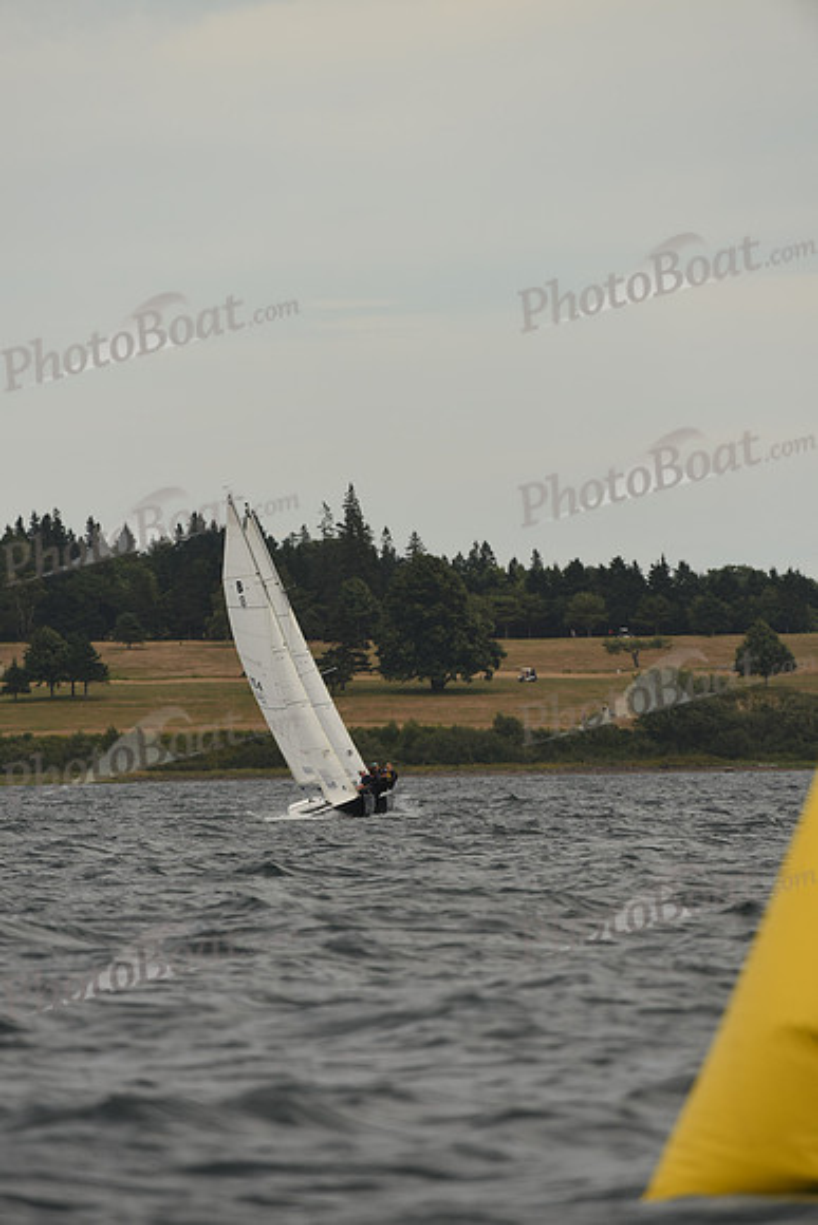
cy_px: 612
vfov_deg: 5.2
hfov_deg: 3.4
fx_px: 13624
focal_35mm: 400
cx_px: 409
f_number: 5.6
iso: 250
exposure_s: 1/1000
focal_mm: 400
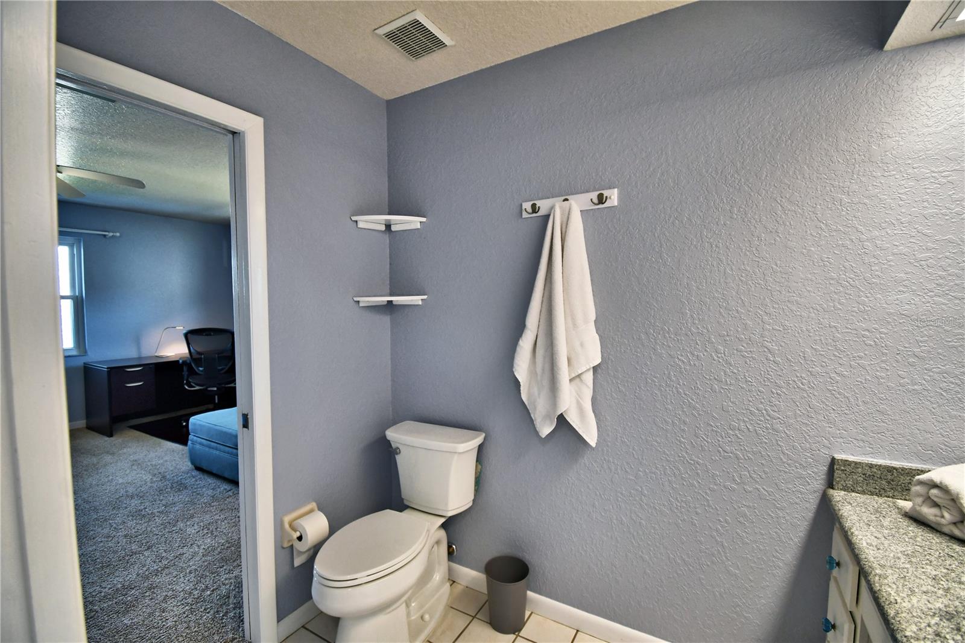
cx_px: 482
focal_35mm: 15
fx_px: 402
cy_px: 322
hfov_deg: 100.4
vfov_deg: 77.3
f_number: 4.5
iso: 400
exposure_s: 1/40
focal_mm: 10
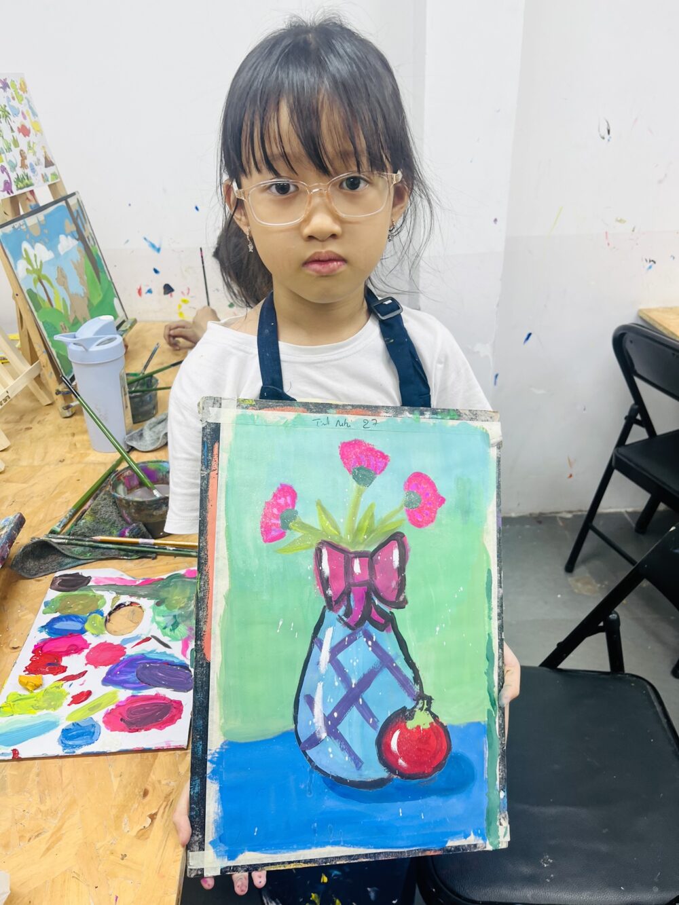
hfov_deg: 53.1
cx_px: 340
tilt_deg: -29.4
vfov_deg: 67.3
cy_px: 452
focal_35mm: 26
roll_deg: +1.8
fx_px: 680
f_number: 1.6
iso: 50
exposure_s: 1/100
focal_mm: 5.1
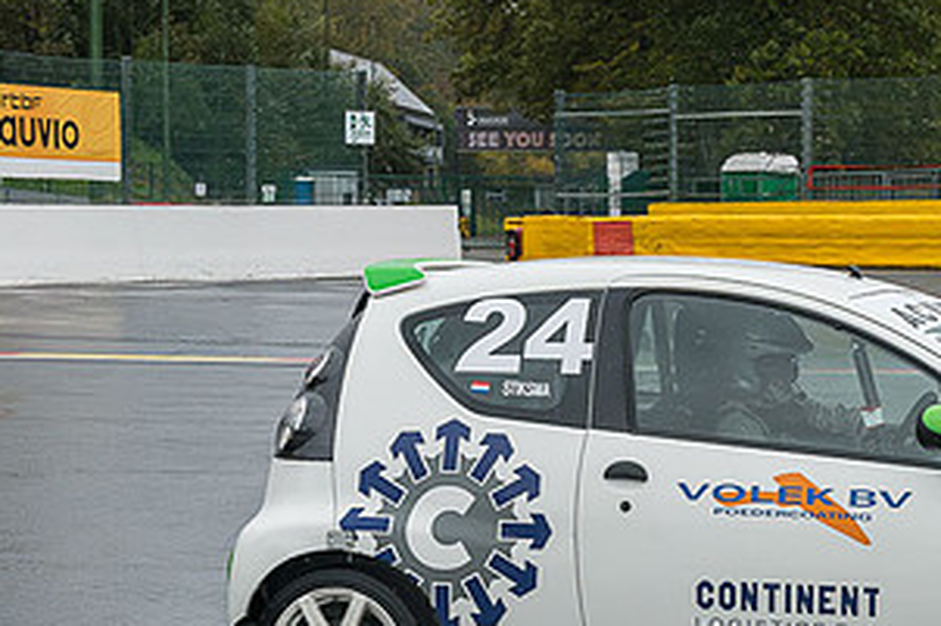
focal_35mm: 148
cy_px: 687
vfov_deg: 9.2
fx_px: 3866
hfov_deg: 13.8
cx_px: 765
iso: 3200
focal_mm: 48
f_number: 8
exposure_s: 1/1250
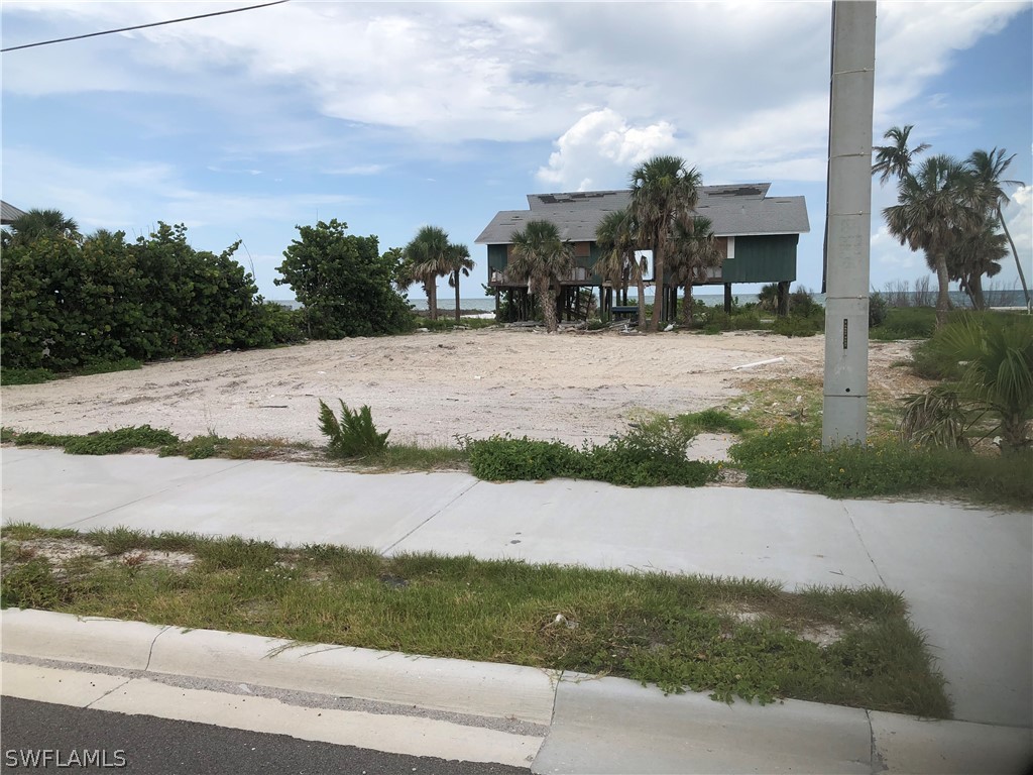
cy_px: 388
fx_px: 836
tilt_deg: -5.0
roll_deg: +0.5
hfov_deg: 63.4
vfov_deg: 49.7
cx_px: 516
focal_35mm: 28
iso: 20
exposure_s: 1/2183
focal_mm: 3.99
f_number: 1.8
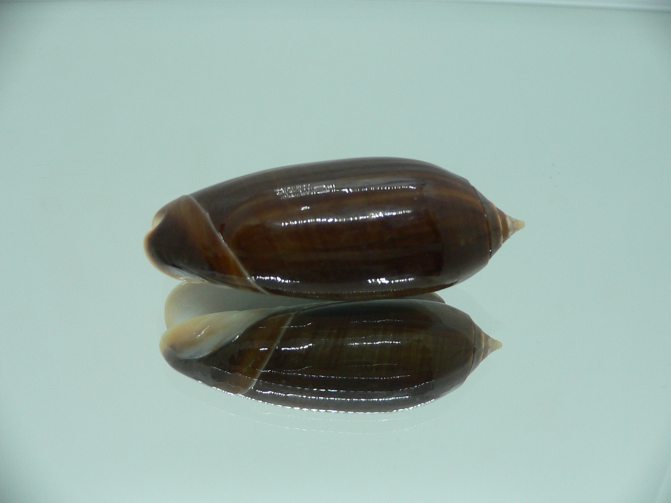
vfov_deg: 40.7
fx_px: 678
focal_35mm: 35
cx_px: 336
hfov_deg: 52.6
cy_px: 252
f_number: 2.8
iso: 100
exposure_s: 1/60
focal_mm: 4.6
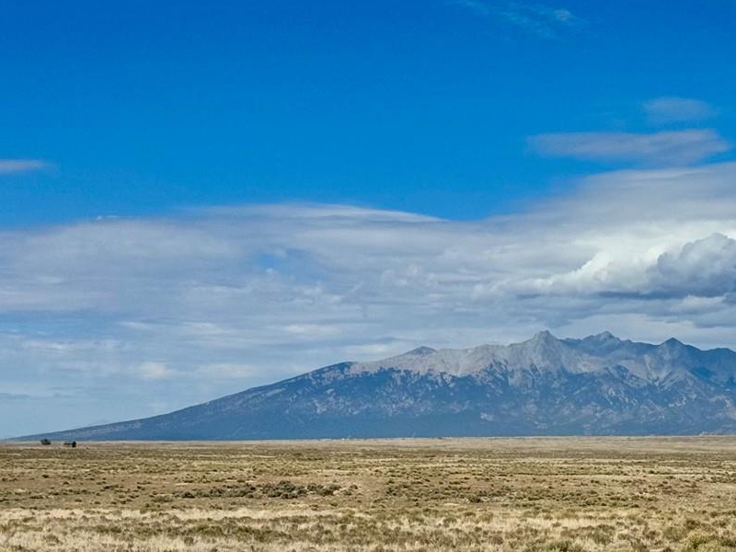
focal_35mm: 96
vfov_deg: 15.4
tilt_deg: +2.2
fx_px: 2041
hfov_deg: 20.0
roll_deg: -1.1
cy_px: 356
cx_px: 679
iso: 64
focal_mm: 6.76
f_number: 1.78
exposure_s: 1/10526
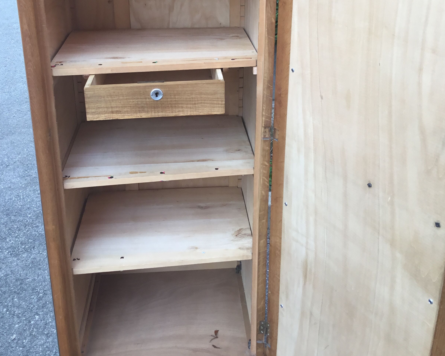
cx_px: 221
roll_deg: -1.0
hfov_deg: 44.8
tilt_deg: -19.1
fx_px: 540
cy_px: 85
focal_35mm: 41
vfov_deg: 35.6
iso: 25
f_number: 2.4
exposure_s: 1/50
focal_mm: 3.3
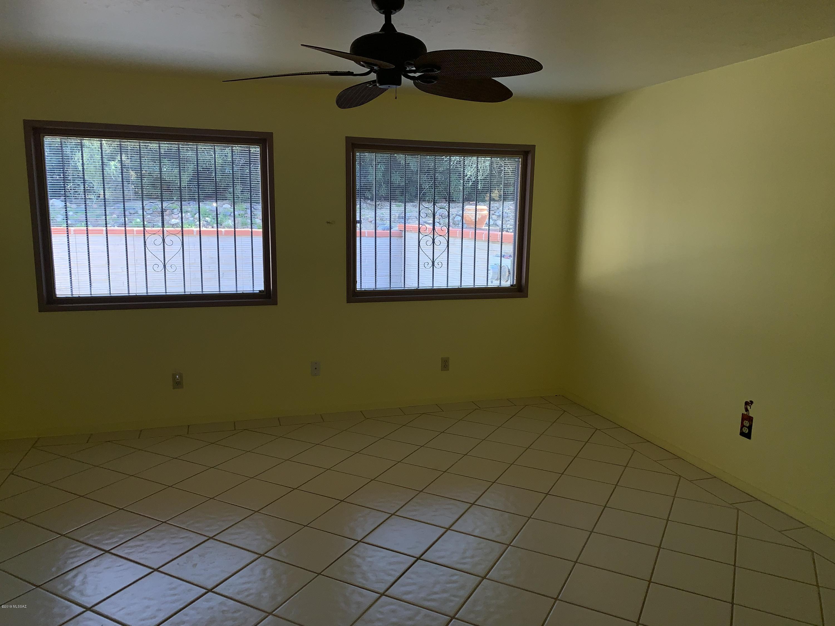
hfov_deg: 67.3
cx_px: 418
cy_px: 313
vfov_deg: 53.1
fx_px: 627
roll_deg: -1.0
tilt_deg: -8.8
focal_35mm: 26
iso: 25
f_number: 1.8
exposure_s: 1/131
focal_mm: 4.25
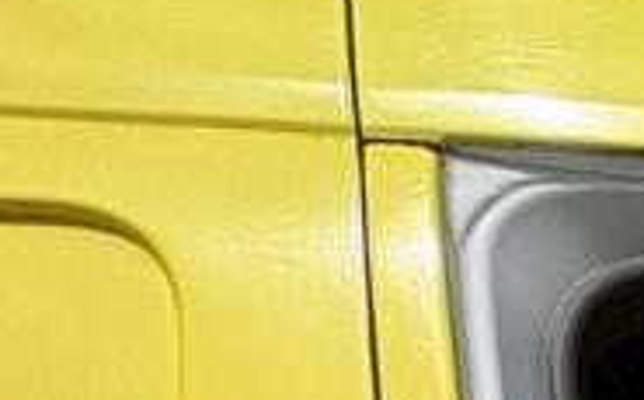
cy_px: 1061
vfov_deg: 12.4
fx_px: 1262
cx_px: 1197
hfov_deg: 19.8
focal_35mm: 72
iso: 64
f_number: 2.2
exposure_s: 1/1567
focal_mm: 2.22
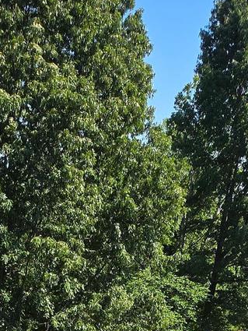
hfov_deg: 30.4
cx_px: 62
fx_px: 449
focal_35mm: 47
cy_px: 479
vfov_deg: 28.6
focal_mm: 1.7
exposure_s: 1/670
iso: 25
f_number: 2.2
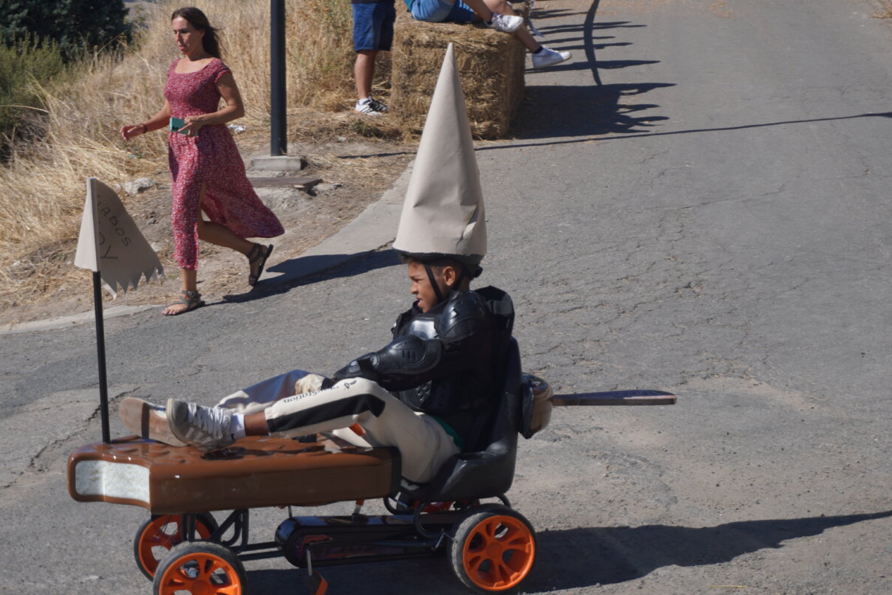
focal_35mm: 80
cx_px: 444
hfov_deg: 25.4
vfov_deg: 17.1
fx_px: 1982
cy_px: 308
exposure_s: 1/800
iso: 100
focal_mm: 50
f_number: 5.6
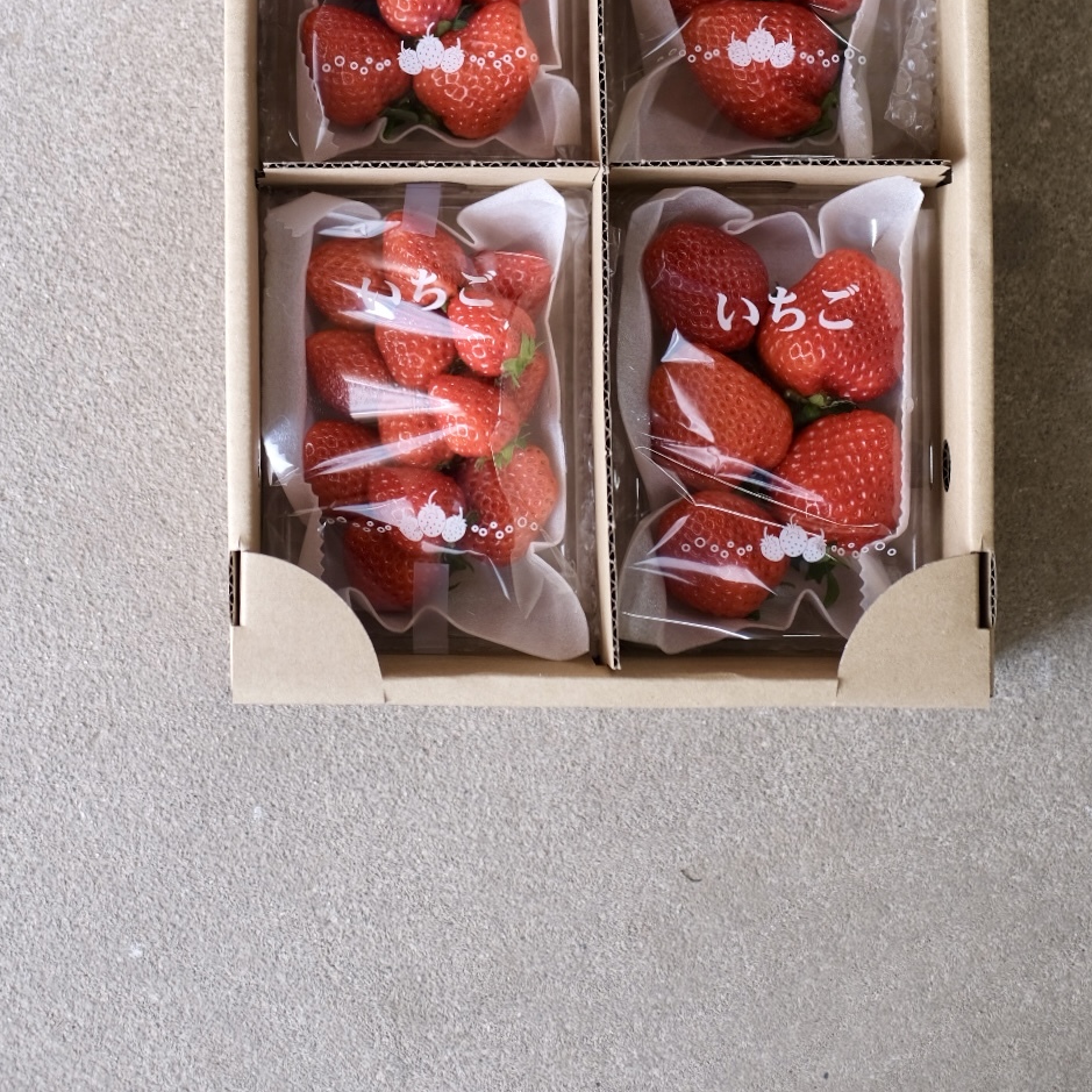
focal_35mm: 80
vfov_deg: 21.2
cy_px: 131
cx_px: 600
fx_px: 2855
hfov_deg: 21.6
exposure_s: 1/52
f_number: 2
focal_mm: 35
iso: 160
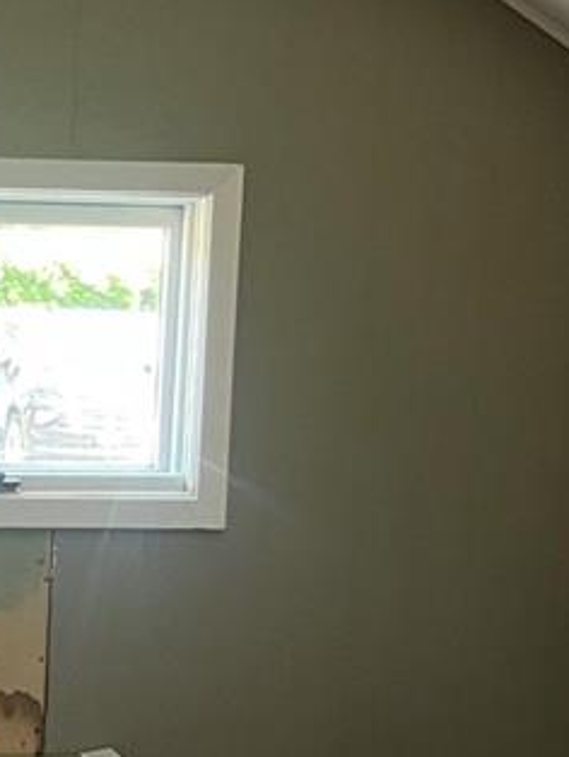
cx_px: -149
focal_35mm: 127
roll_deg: -1.8
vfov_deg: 15.5
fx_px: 2780
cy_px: 492
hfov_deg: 11.4
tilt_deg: -8.3
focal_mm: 5.7
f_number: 1.5
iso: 80
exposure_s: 1/60
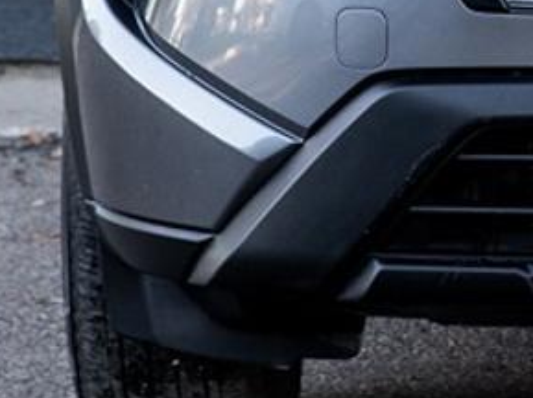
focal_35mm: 324
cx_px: 843
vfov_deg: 4.5
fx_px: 4983
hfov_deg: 6.0
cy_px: -461
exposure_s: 1/200
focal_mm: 51
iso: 320
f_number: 4
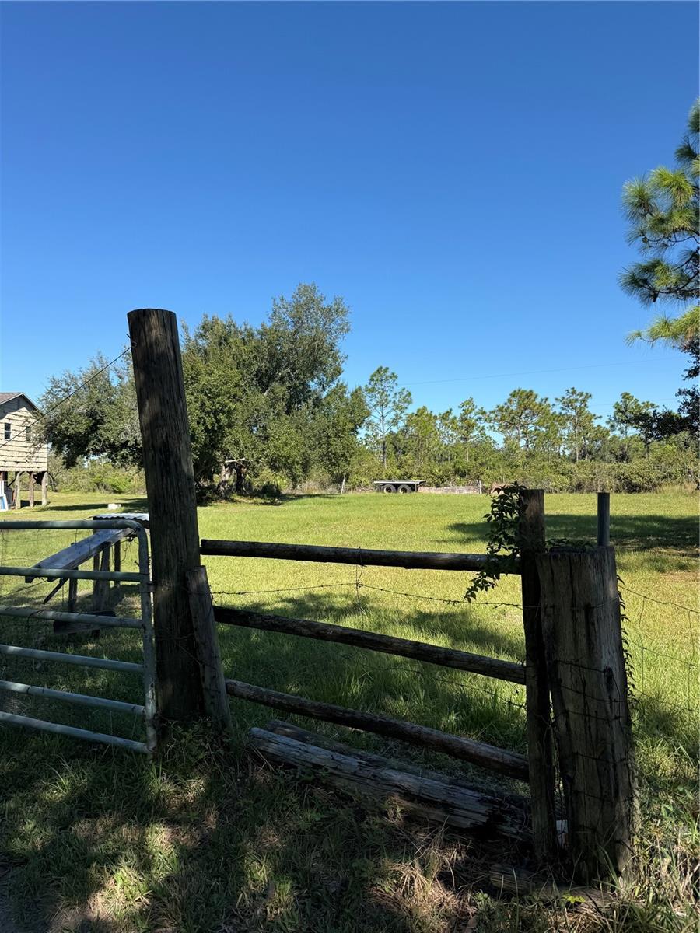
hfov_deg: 56.8
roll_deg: +0.0
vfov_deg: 71.6
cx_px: 350
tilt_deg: +1.5
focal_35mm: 24
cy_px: 466
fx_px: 647
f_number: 1.78
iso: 80
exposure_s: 1/3145
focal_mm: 6.76
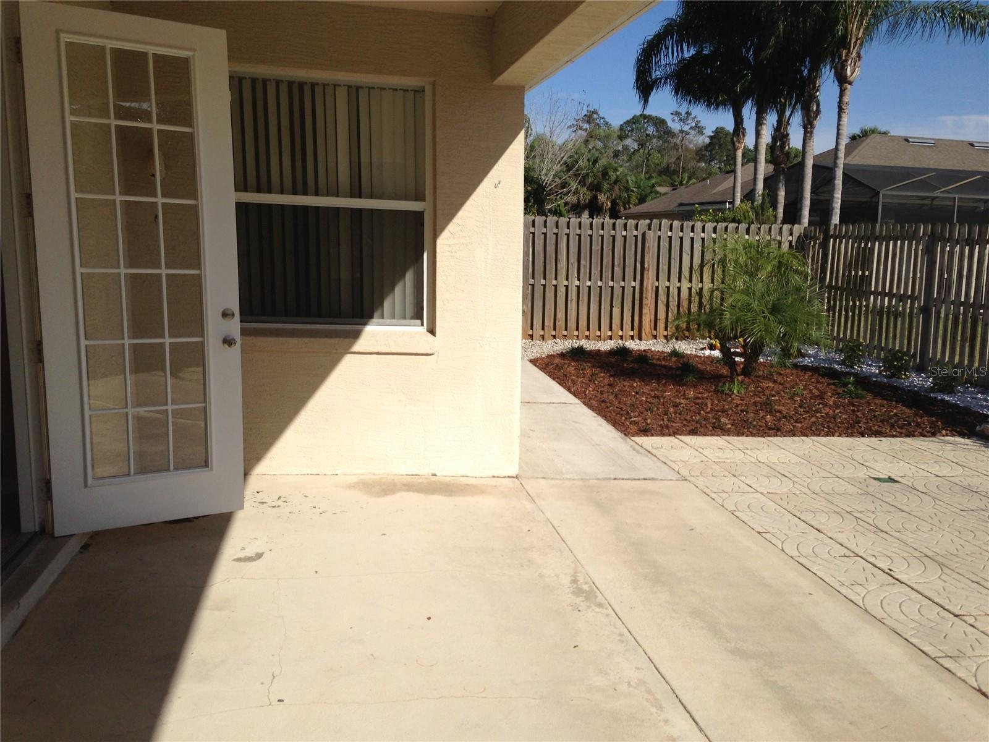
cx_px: 494
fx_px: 943
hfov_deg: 55.4
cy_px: 371
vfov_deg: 42.9
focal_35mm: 33
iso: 50
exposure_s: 1/2463
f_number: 2.4
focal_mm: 4.13
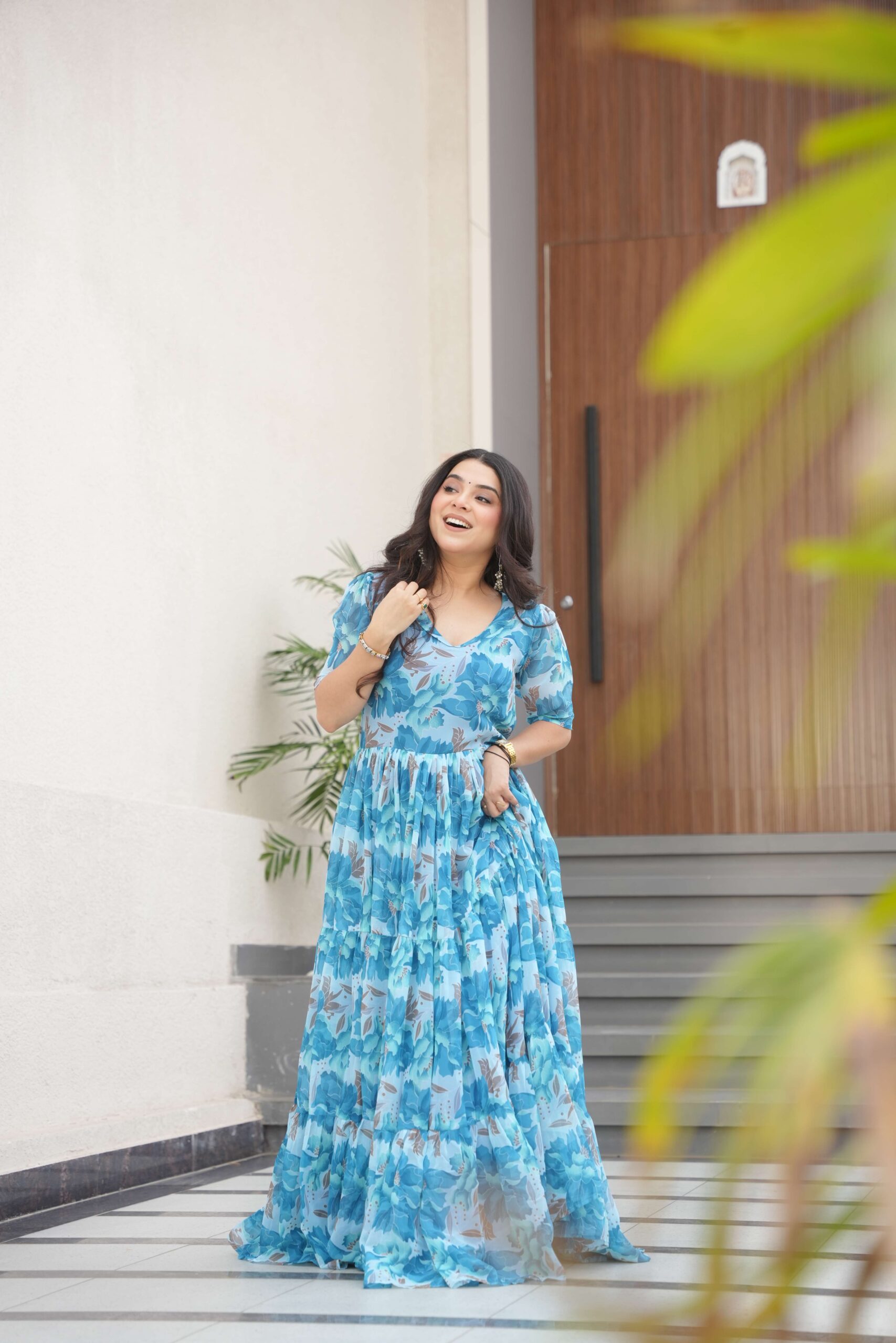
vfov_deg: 28.8
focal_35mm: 70
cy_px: 672
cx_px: 448
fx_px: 2613
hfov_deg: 19.5
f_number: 3.5
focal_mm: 70
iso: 320
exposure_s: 1/500
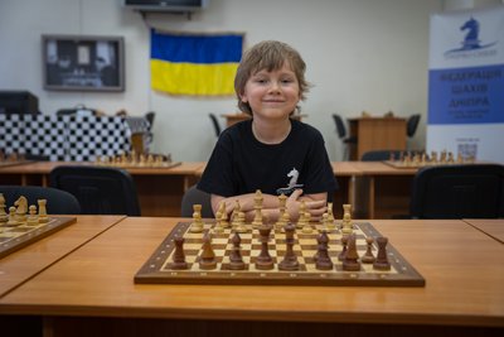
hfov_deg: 50.7
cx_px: 252
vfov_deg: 35.1
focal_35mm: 38
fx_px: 532
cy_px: 168
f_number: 2.8
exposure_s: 1/60
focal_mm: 38
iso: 250
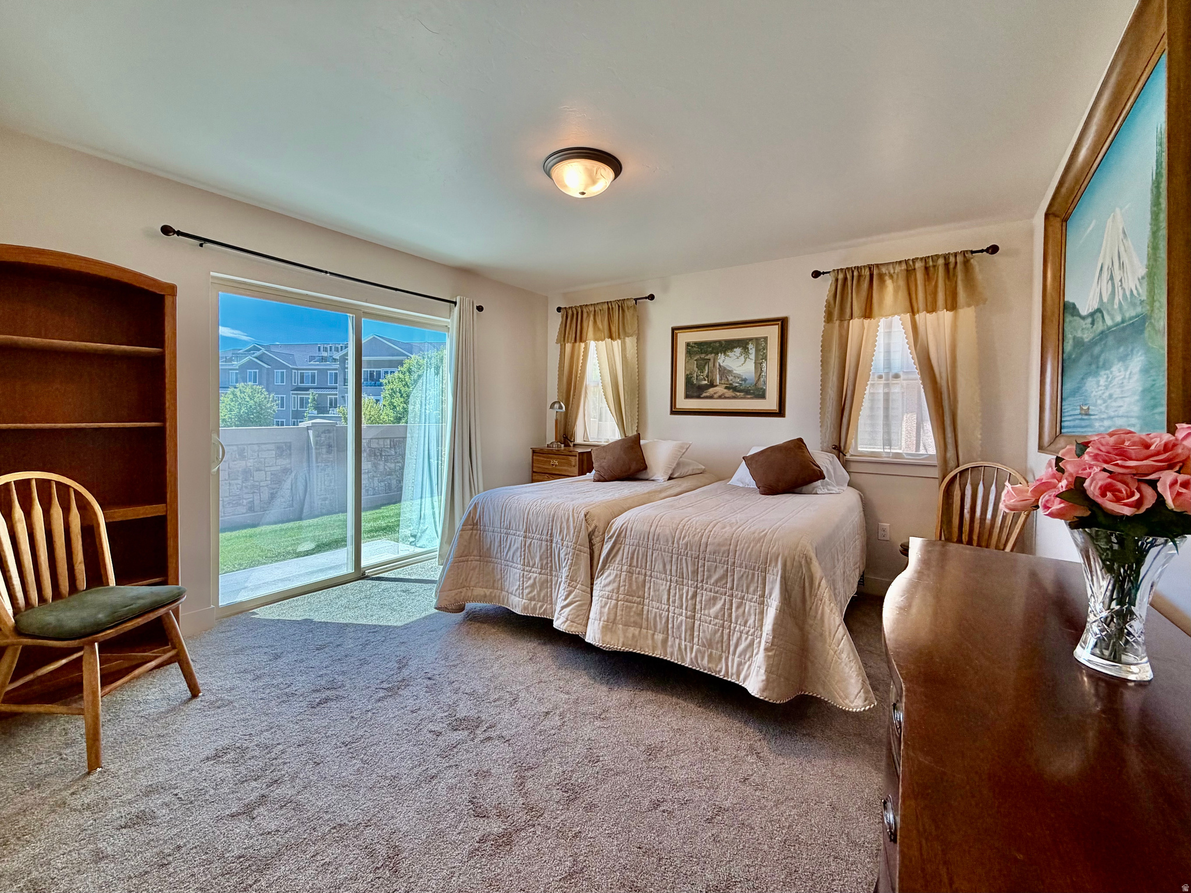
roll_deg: -0.9
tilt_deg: -3.7
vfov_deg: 85.7
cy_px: 446
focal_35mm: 14
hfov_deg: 102.1
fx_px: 482
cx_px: 596
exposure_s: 1/120
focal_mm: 2.22
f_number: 2.2
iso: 125
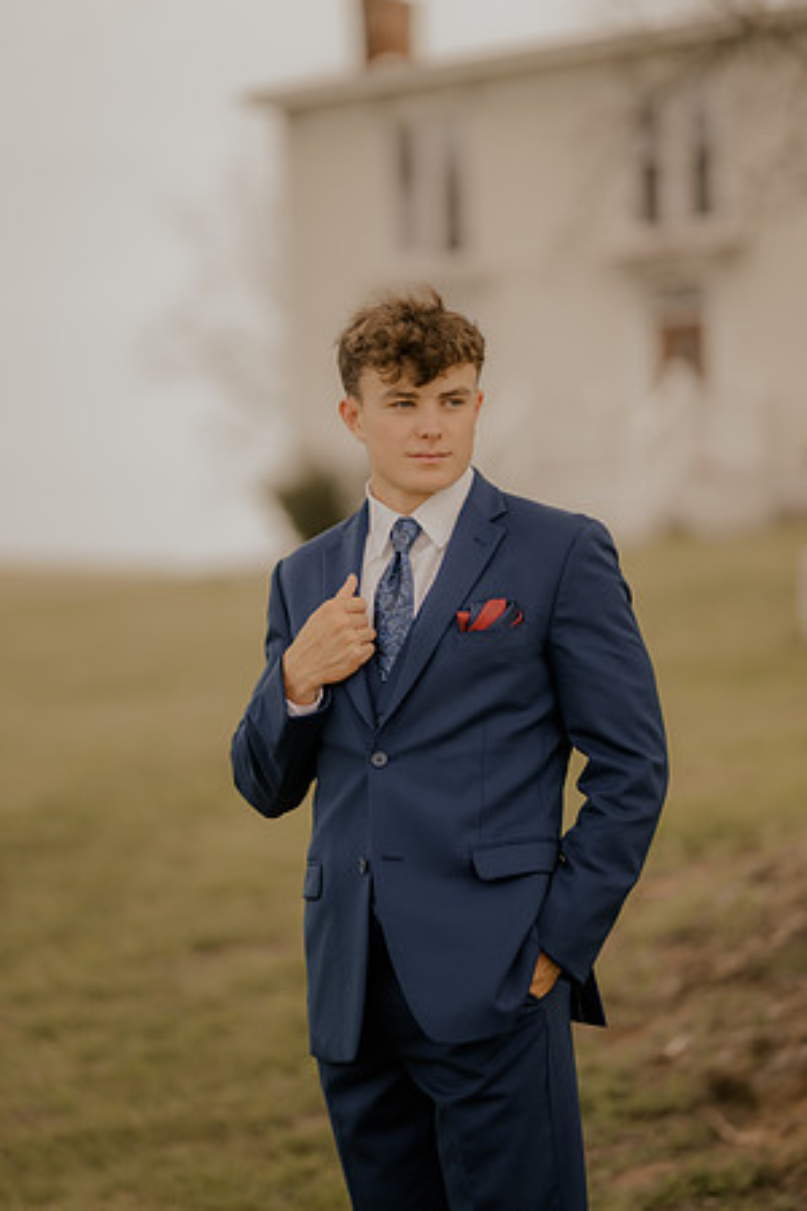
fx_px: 2858
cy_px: 606
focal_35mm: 85
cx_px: 404
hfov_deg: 16.1
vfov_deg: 23.9
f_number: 1.4
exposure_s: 1/1600
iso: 64
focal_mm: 85
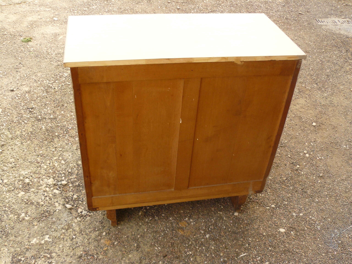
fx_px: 366
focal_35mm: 36
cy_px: 132
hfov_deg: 51.4
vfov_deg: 39.7
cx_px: 176
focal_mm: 6
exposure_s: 1/100
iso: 100
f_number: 4
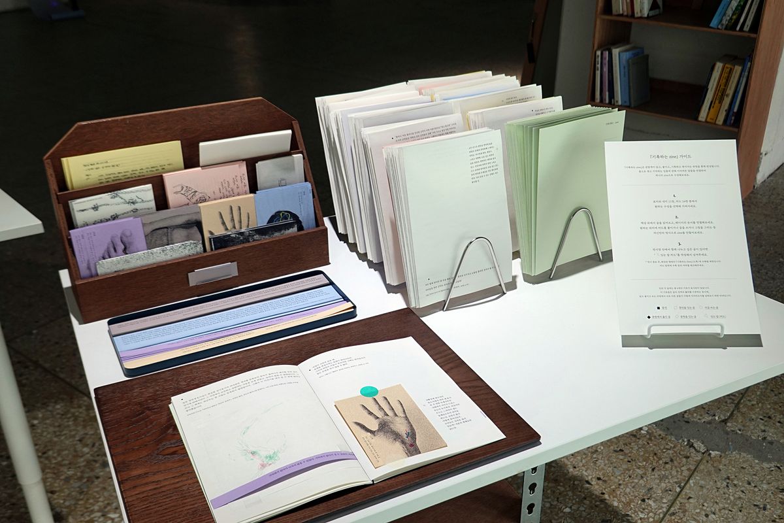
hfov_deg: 53.1
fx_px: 784
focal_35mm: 36
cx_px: 392
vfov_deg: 36.9
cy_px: 262
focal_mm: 13.29
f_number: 3.5
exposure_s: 1/40
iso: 125
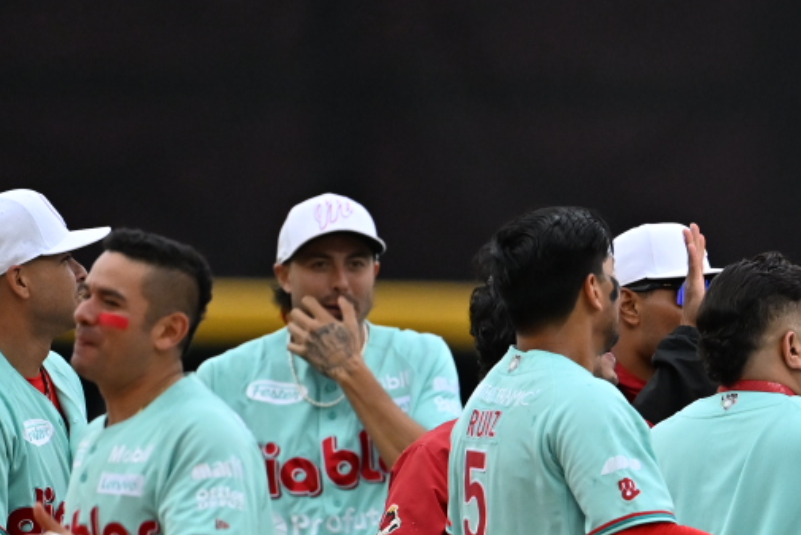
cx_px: 1191
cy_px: 619
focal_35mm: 1282
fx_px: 28531
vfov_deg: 1.1
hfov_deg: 1.6
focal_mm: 400
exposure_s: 1/6400
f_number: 3.2
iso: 1600
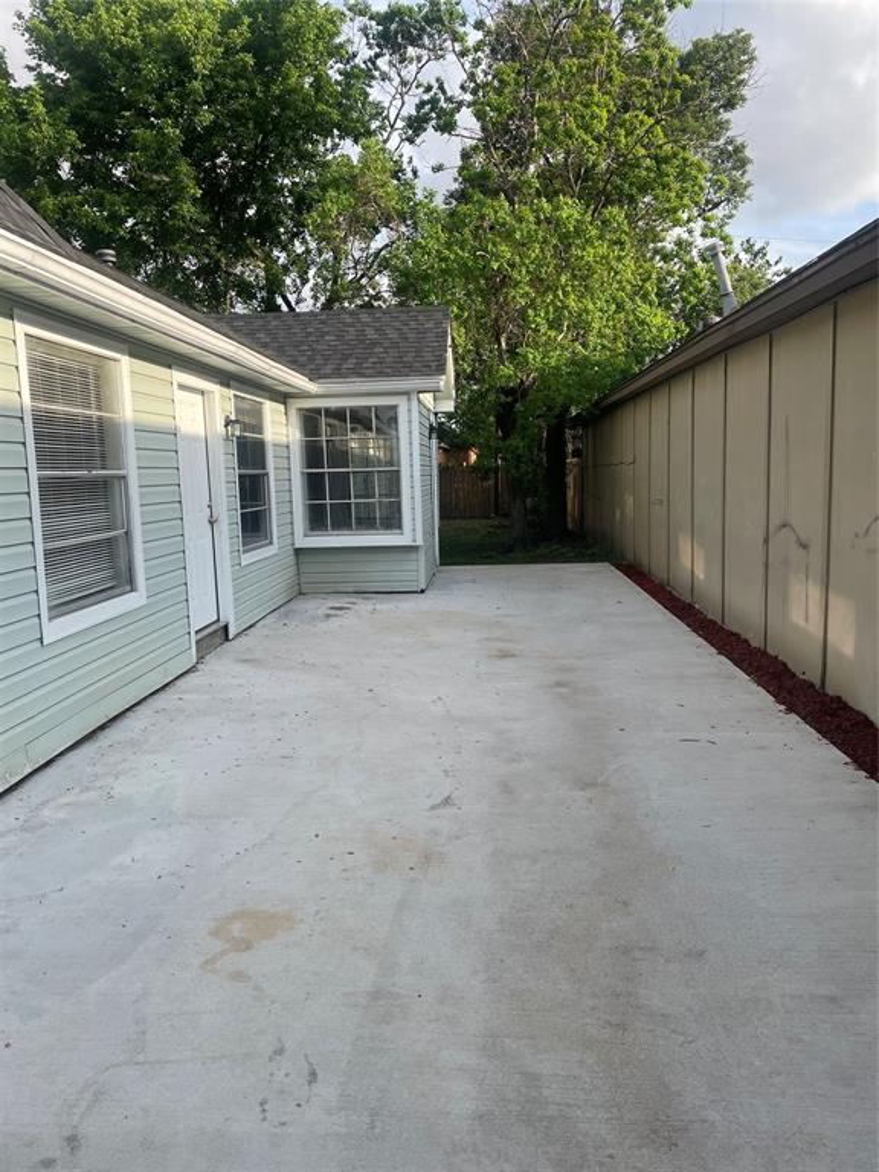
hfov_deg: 53.1
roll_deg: +1.8
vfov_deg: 67.3
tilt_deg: -6.3
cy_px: 586
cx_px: 440
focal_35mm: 26
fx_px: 880
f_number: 1.6
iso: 32
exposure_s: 1/1531
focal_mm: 4.2
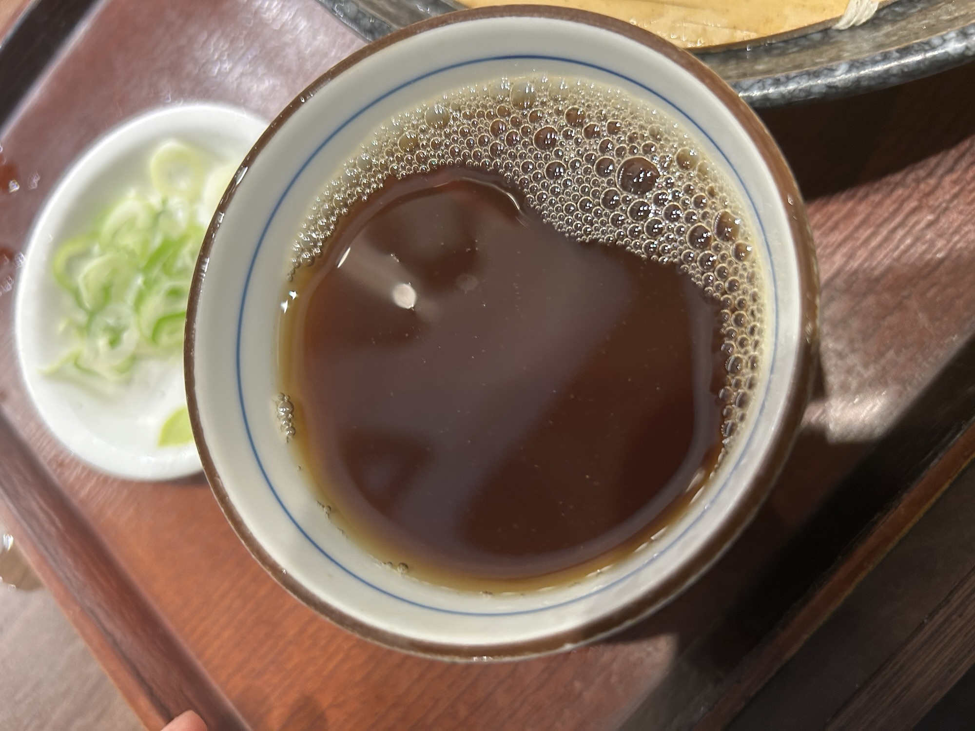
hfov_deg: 67.3
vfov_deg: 53.1
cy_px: 366
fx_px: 732
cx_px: 488
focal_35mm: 26
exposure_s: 1/50
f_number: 1.5
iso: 125
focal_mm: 5.7
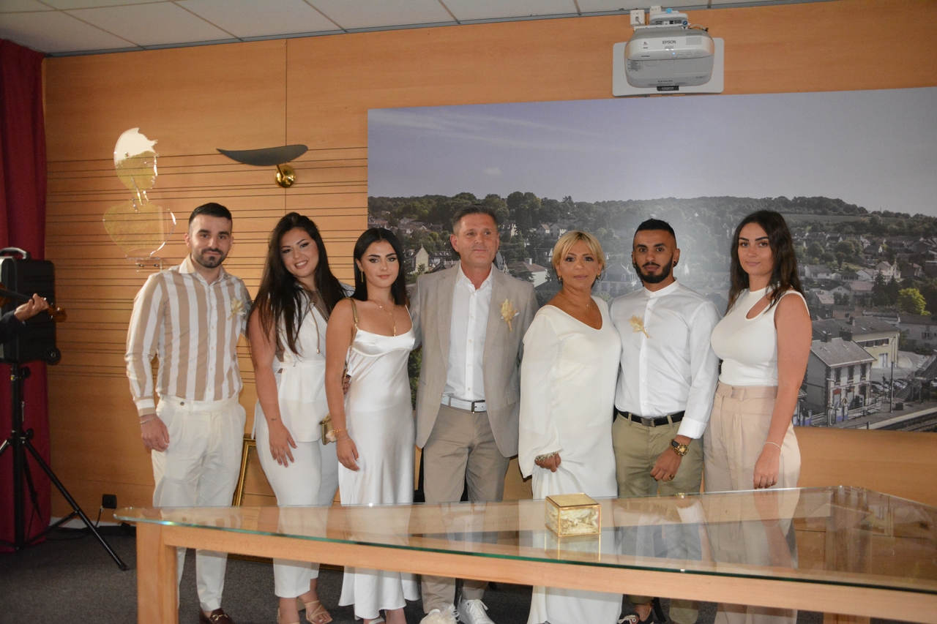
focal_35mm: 33
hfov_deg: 57.2
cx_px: 468
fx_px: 859
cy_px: 312
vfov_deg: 40.0
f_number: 3.8
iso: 3200
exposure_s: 1/60
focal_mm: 22
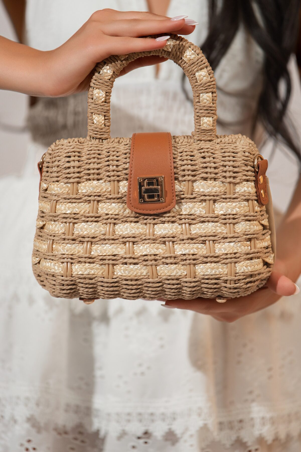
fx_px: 1881
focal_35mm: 150
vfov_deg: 13.7
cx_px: 150
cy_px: 226
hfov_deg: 9.1
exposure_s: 1/320
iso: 640
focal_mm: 150
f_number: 2.8
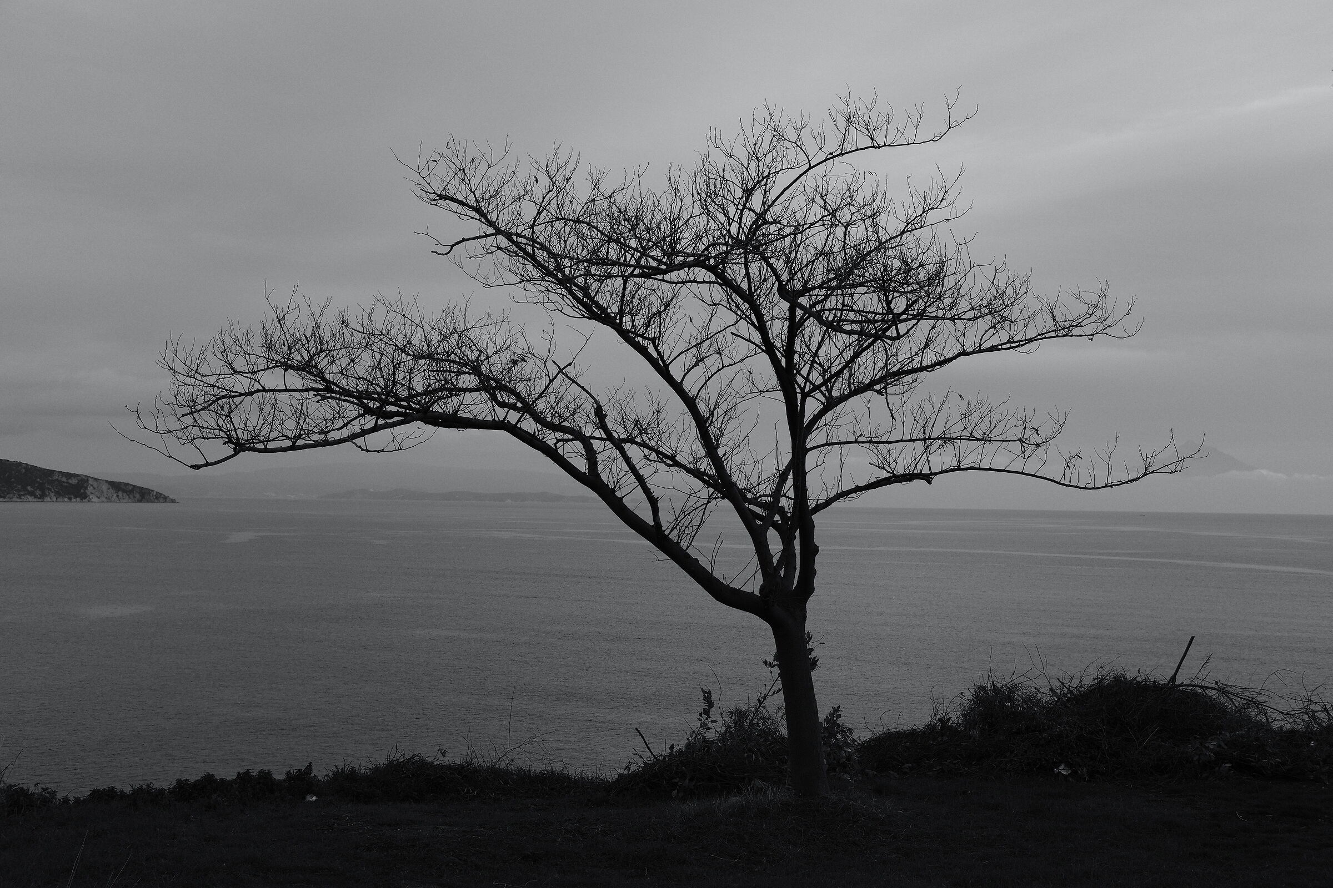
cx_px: 666
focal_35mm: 53
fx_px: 1962
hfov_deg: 37.5
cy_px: 444
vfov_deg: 25.5
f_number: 8
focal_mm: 35
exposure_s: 1/1100
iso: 800
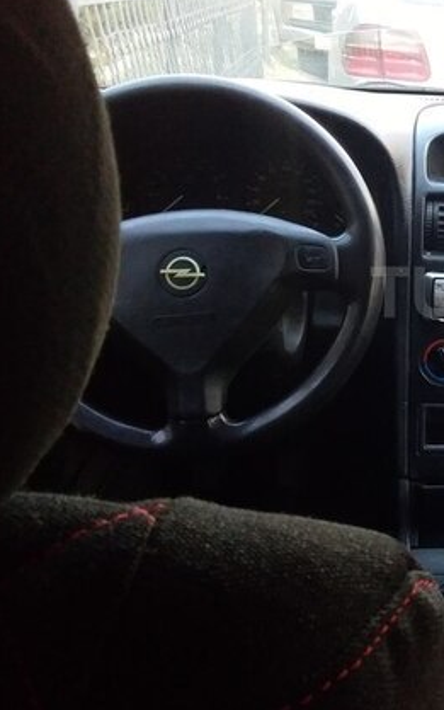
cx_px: 544
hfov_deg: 22.7
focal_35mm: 52
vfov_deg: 38.7
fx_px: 1006
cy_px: 292
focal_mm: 3.3
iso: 100
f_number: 2.2
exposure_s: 1/60
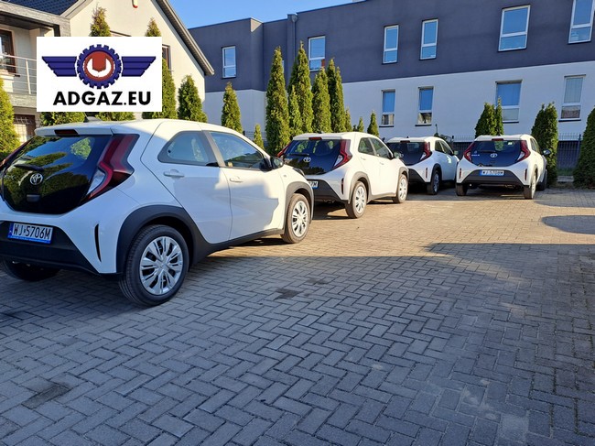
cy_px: 223
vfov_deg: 54.8
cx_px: 298
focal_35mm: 25
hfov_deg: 69.4
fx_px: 430
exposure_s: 1/597
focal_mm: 4.65
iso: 32
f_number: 1.8
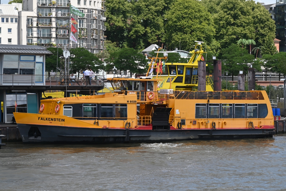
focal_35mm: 100
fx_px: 795
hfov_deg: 20.4
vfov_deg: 13.7
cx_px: 143
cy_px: 96
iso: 100
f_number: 6.3
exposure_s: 1/320
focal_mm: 100
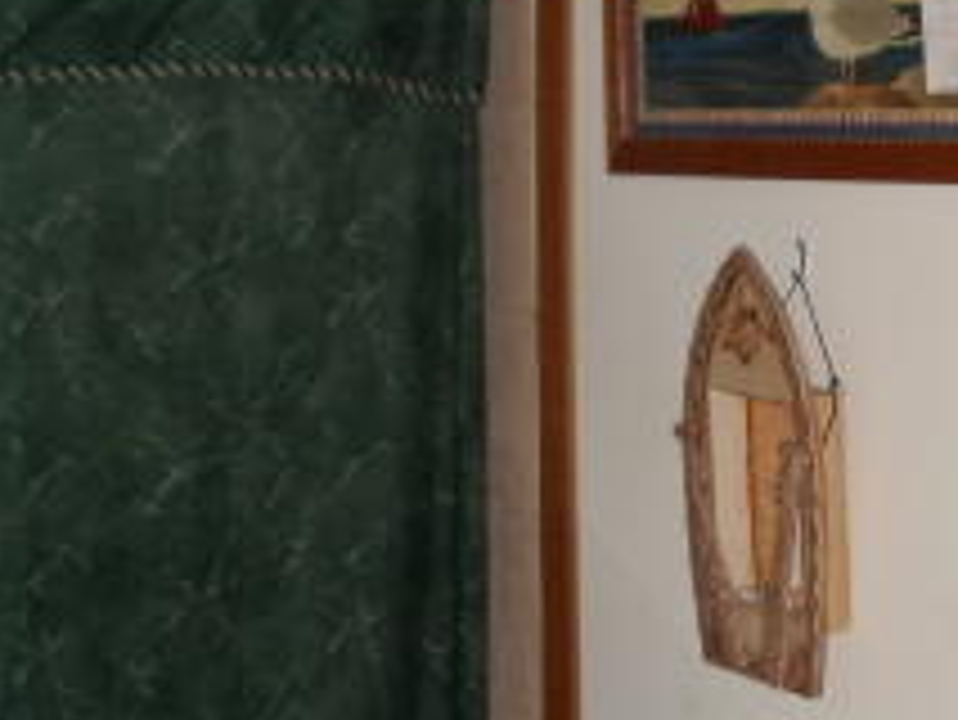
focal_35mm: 132
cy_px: 508
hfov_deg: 14.9
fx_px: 3655
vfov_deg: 11.2
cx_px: 675
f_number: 3.5
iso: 100
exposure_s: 1/8
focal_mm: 6
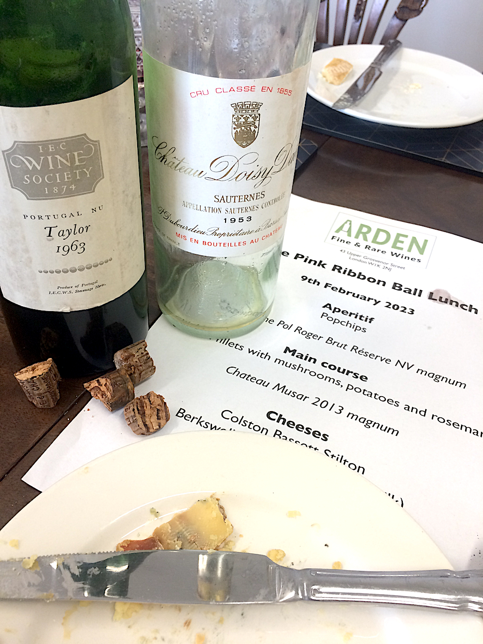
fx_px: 539
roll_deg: +0.1
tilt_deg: -44.1
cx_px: 242
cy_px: 322
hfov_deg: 48.2
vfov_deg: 61.7
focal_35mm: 29
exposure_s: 1/33
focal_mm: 4.15
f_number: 2.2
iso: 40
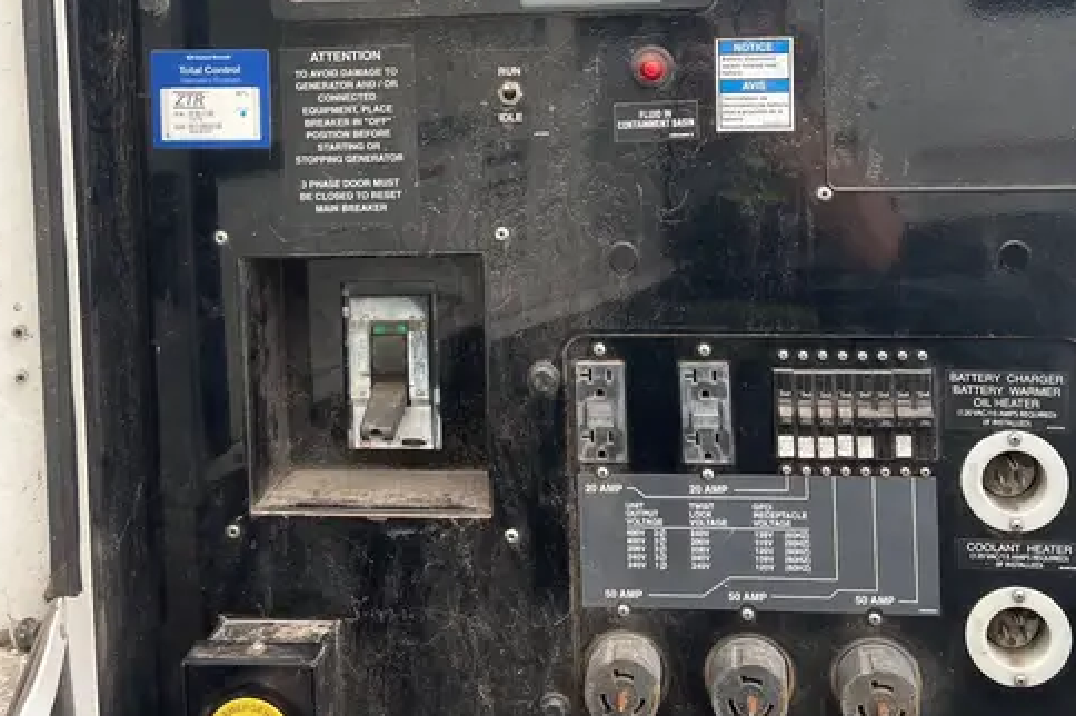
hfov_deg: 47.4
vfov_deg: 30.8
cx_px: 578
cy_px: 41
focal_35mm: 41
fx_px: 1225
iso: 50
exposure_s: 1/415
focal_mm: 5.1
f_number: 1.6
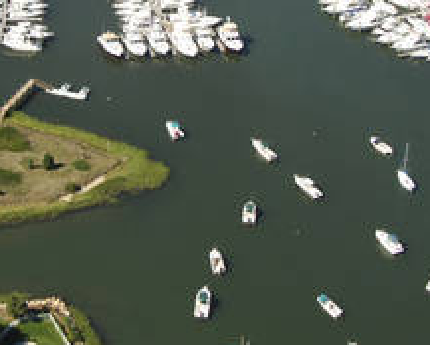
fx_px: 1388
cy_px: 0
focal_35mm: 109
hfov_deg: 17.5
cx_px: 133
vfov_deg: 13.9
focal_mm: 28
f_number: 7.6
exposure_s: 1/1000
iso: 400
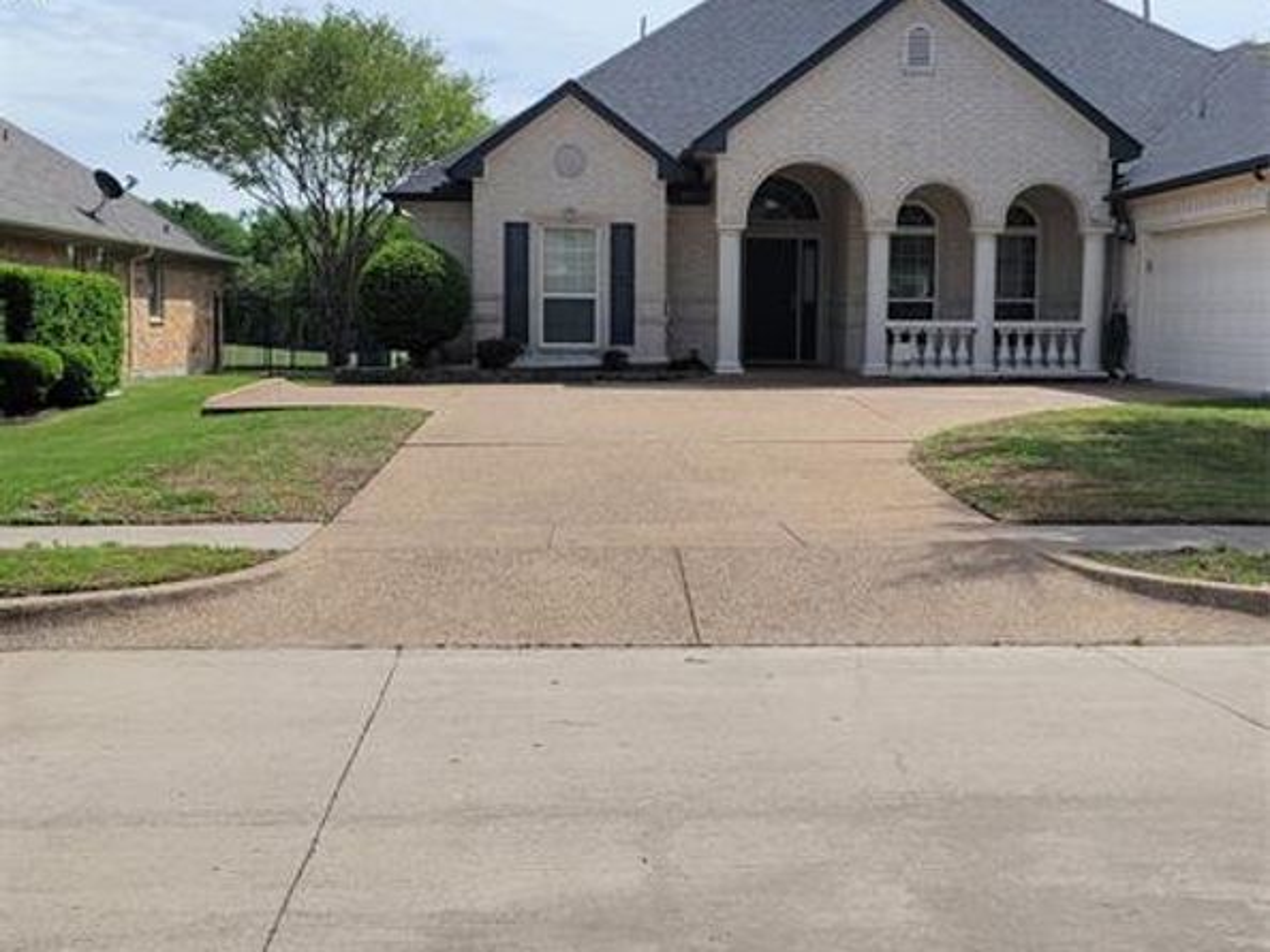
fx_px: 954
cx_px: 635
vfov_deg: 53.0
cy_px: 476
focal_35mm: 26
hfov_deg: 67.3
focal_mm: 5.4
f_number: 1.8
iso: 40
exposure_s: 1/4679
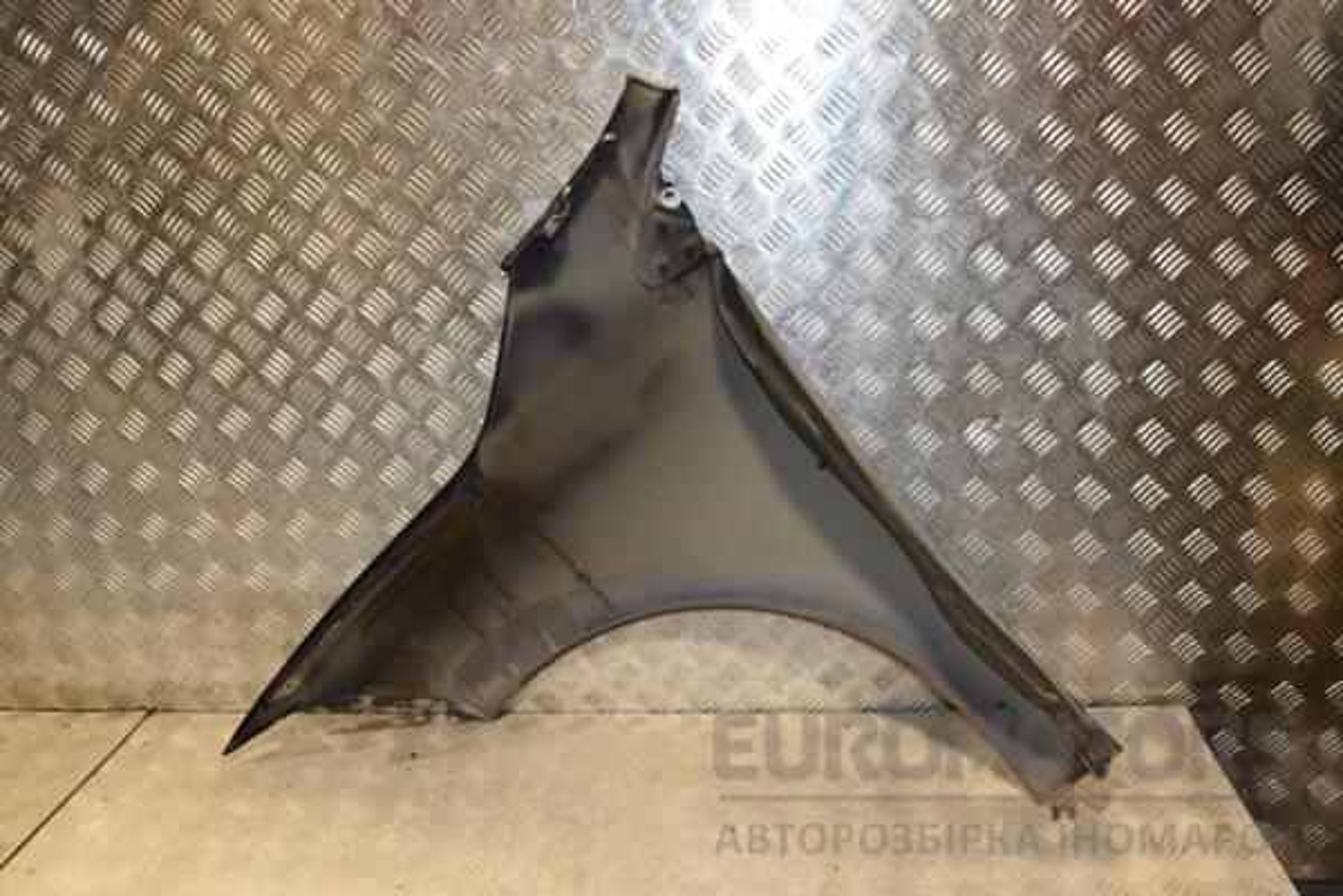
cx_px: 672
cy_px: 448
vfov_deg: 41.7
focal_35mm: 32
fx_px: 1175
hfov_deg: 59.5
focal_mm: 21
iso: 800
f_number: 5
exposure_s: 1/200
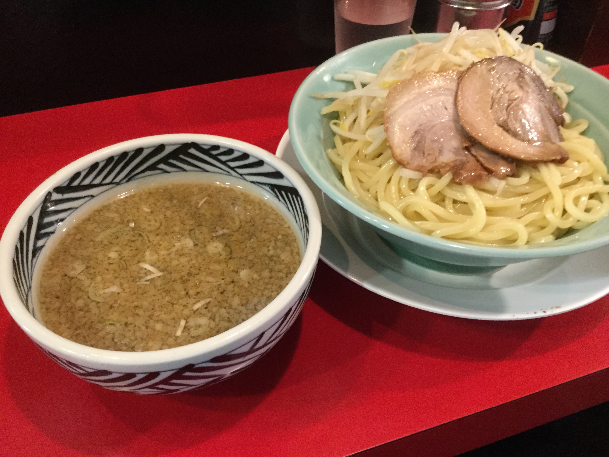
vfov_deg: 45.4
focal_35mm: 31
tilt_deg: -45.8
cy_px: 228
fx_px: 545
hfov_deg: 58.4
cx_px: 304
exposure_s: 1/17
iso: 200
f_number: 2.4
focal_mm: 3.3
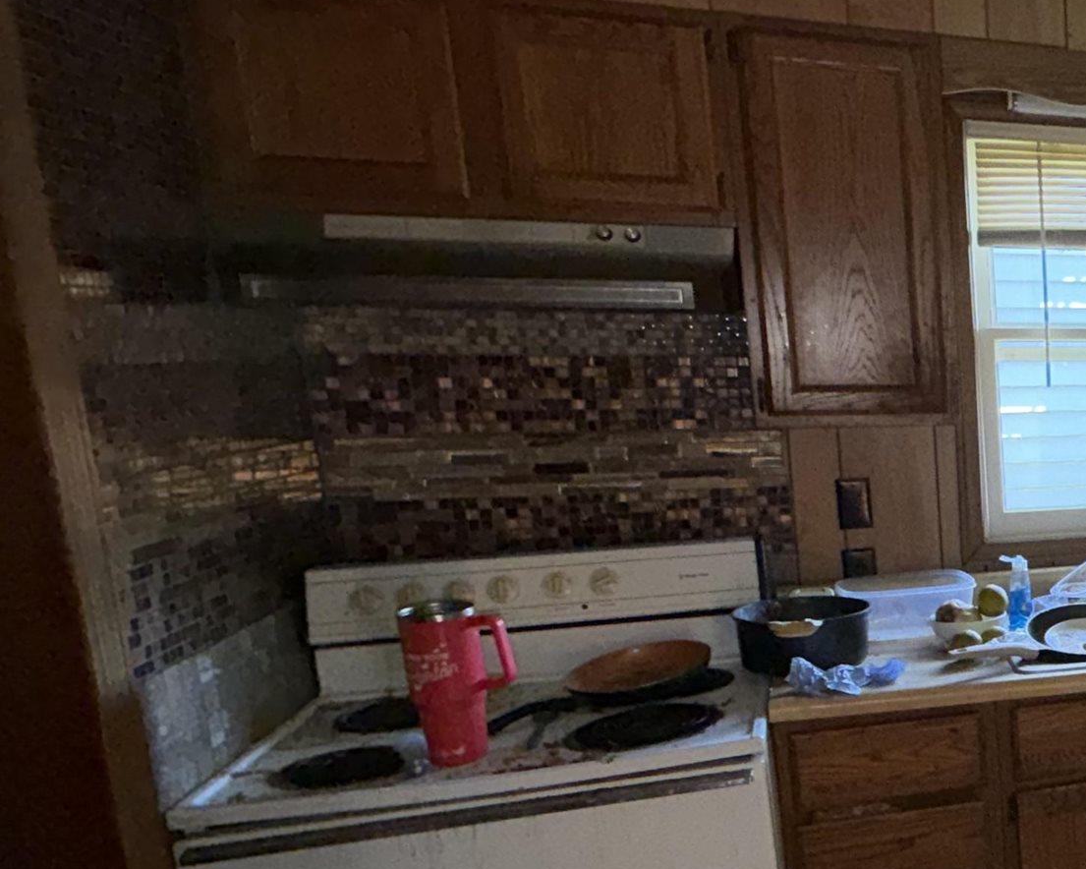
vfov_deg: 38.8
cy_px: 559
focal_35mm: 38
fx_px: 1221
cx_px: 1384
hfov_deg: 34.9
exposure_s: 1/60
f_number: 2.2
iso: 80
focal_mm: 2.22
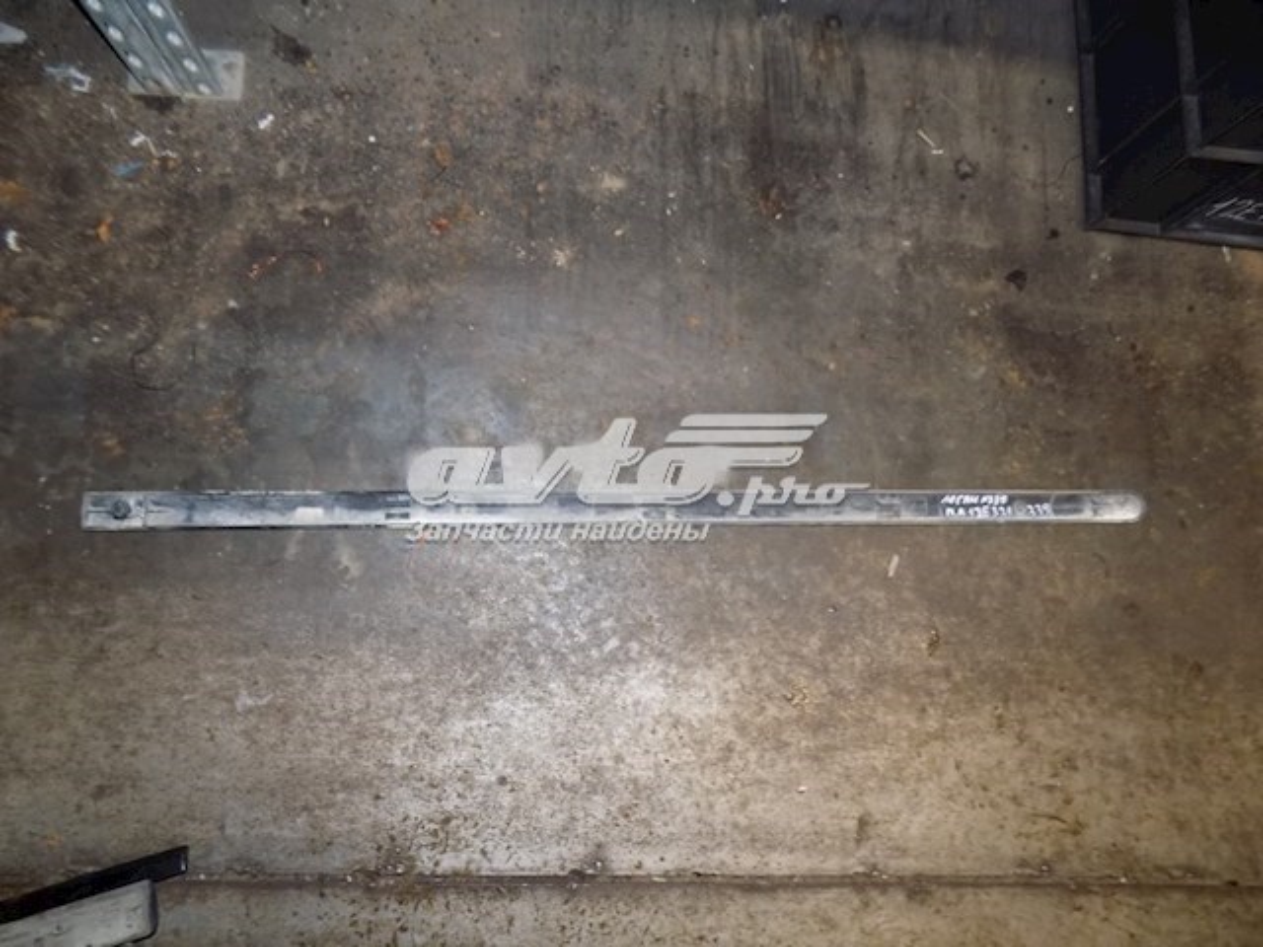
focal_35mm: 23
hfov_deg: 73.9
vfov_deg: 58.9
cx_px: 632
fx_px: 839
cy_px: 474
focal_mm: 4
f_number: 3.1
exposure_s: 1/30
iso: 200
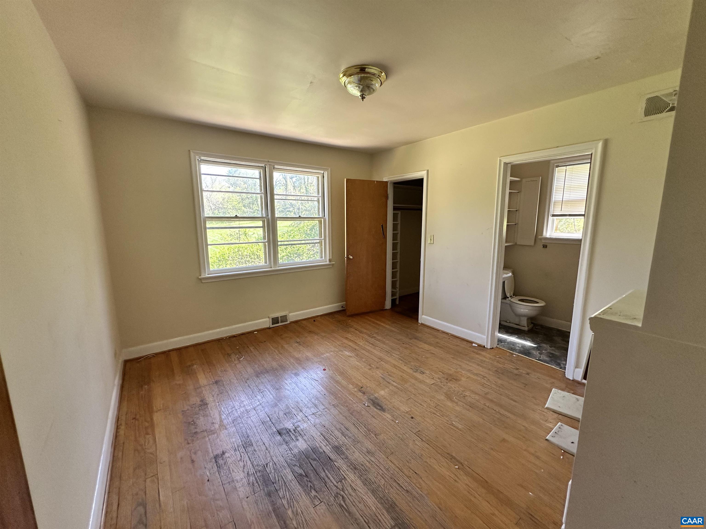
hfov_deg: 102.1
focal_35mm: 14
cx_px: 353
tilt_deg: -10.6
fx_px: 286
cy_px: 264
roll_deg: -1.0
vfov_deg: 85.7
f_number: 2.2
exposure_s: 1/99
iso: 160
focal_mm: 2.22
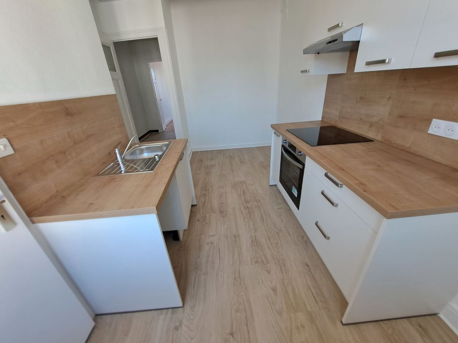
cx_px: 229
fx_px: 172
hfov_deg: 106.2
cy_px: 172
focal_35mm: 13
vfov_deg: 89.9
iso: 80
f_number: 2.2
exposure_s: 1/50
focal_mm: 1.74
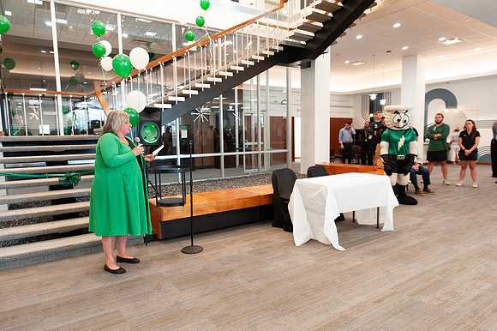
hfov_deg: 73.8
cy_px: 166
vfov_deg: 53.1
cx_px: 248
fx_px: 331
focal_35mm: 24
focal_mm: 24
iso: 1250
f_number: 3.2
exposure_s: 1/160
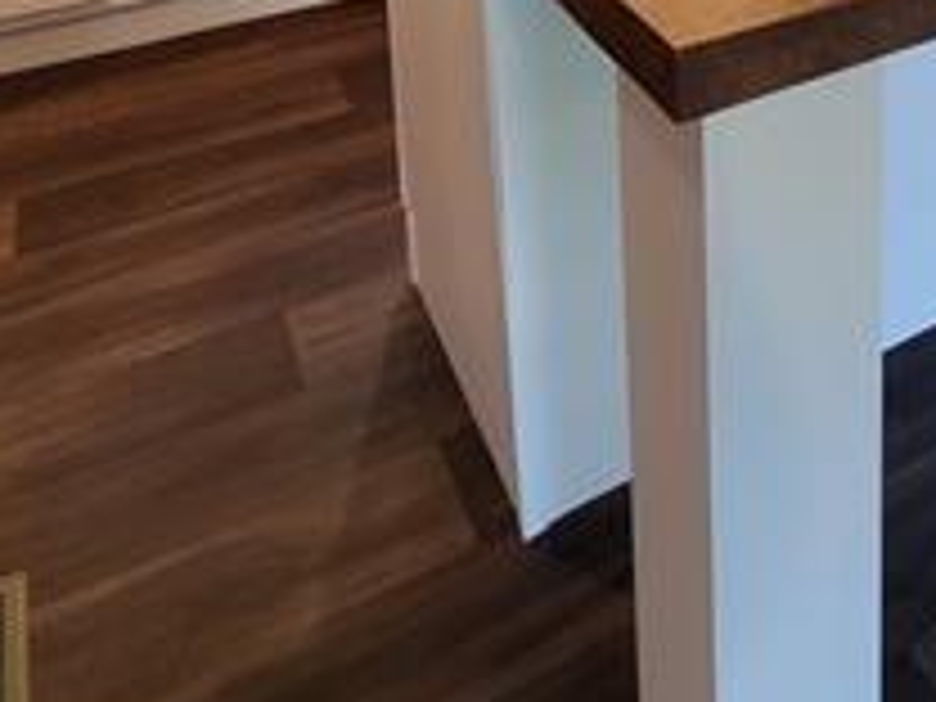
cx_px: 850
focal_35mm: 40
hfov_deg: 42.7
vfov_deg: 26.7
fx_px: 1082
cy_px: -328
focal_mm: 1.8
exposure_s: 1/59
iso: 400
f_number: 2.2
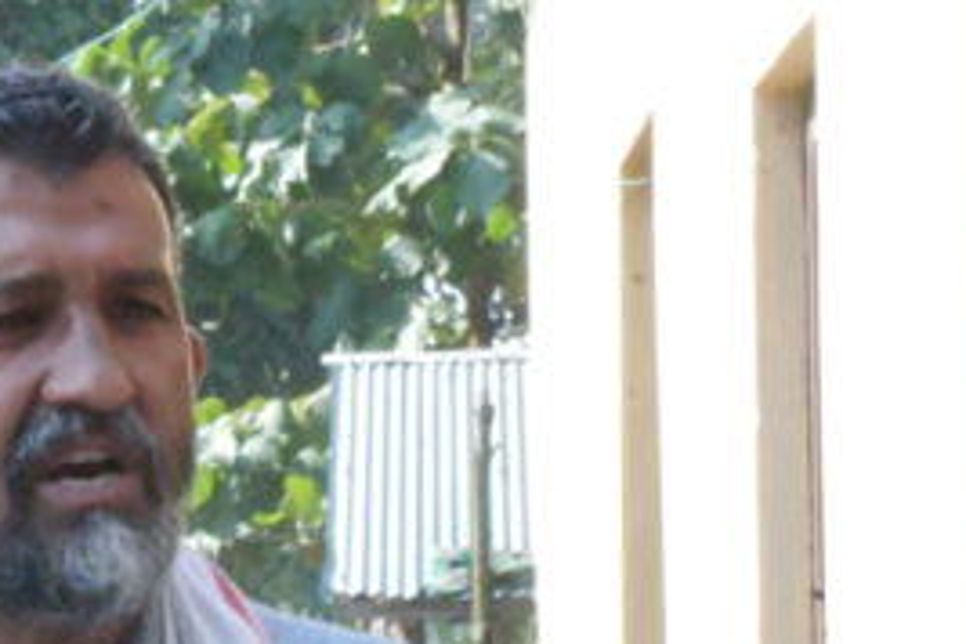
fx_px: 5796
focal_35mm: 216
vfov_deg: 6.3
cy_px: 781
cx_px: 33
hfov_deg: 9.5
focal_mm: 50
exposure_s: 1/320
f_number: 9
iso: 16000
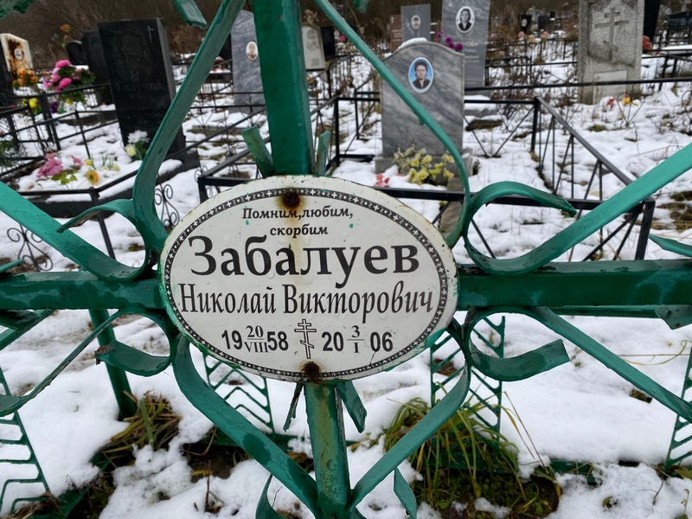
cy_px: 260
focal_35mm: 26
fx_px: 520
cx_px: 346
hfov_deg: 67.3
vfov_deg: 53.1
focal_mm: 4.25
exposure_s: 1/129
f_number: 1.8
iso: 32
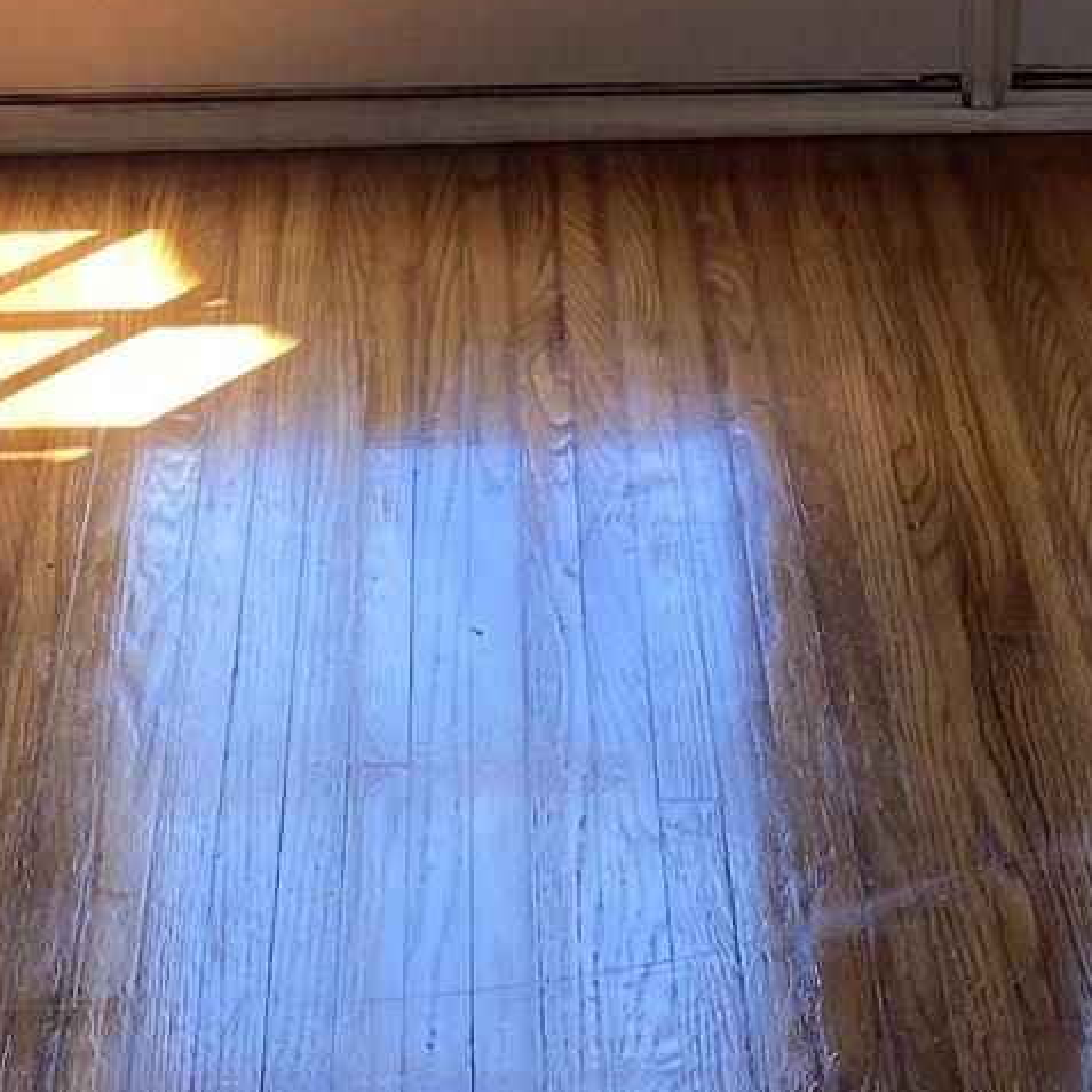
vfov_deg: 13.8
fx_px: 3962
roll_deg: -0.7
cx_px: 714
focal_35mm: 111
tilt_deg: -7.6
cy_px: -943
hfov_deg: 15.7
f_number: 1.8
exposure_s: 1/120
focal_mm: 4.25
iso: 50
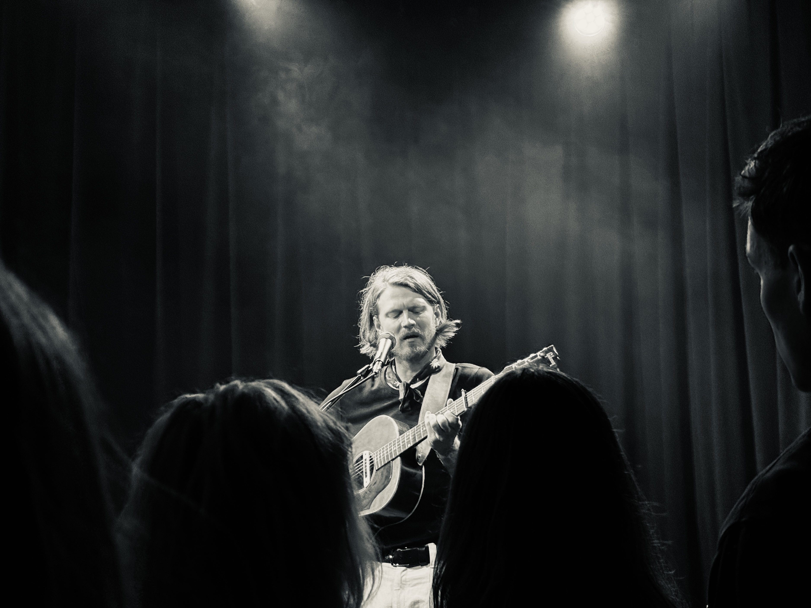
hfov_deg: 39.7
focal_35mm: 48
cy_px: 304
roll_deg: +2.0
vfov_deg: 30.3
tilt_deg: +10.7
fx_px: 1124
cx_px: 406
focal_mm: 6.76
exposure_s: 1/40
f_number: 1.78
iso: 500
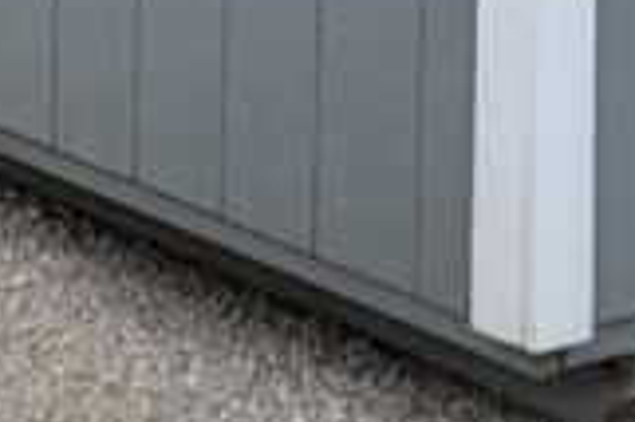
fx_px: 3277
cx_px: 316
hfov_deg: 11.1
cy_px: -615
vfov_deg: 6.9
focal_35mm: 186
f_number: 1.8
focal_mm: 6.7
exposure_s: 1/779
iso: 16
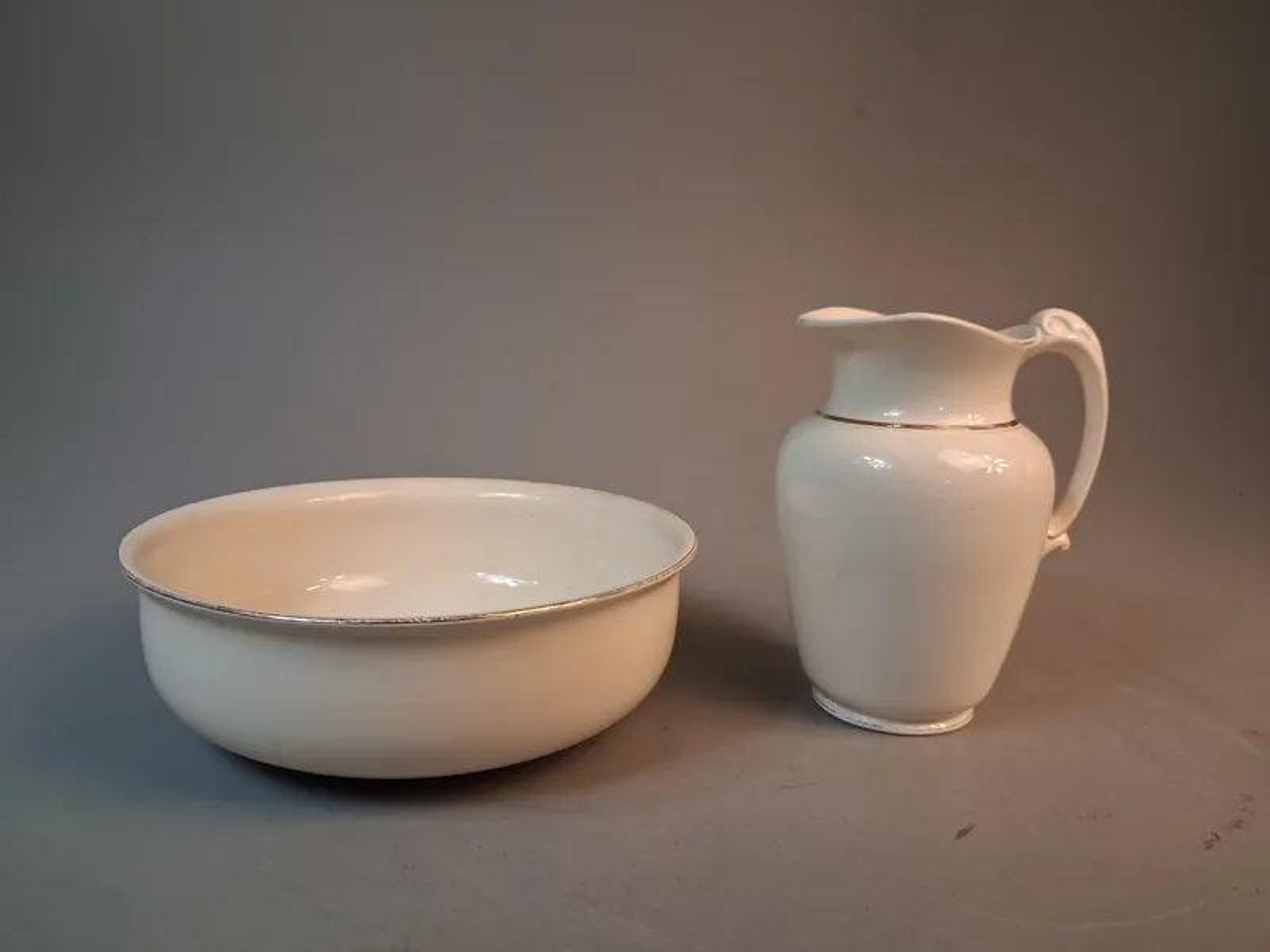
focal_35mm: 27
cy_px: 476
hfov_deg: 65.3
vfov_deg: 51.4
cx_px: 635
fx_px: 991
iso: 400
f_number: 1.8
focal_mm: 4
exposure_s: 1/100
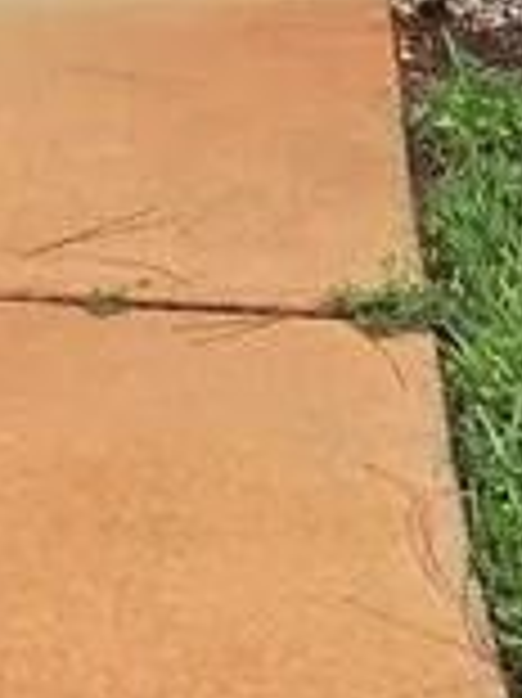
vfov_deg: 12.1
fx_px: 3060
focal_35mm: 152
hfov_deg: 9.7
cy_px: -509
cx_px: 63
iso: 12
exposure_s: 1/180
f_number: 1.7
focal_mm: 6.3
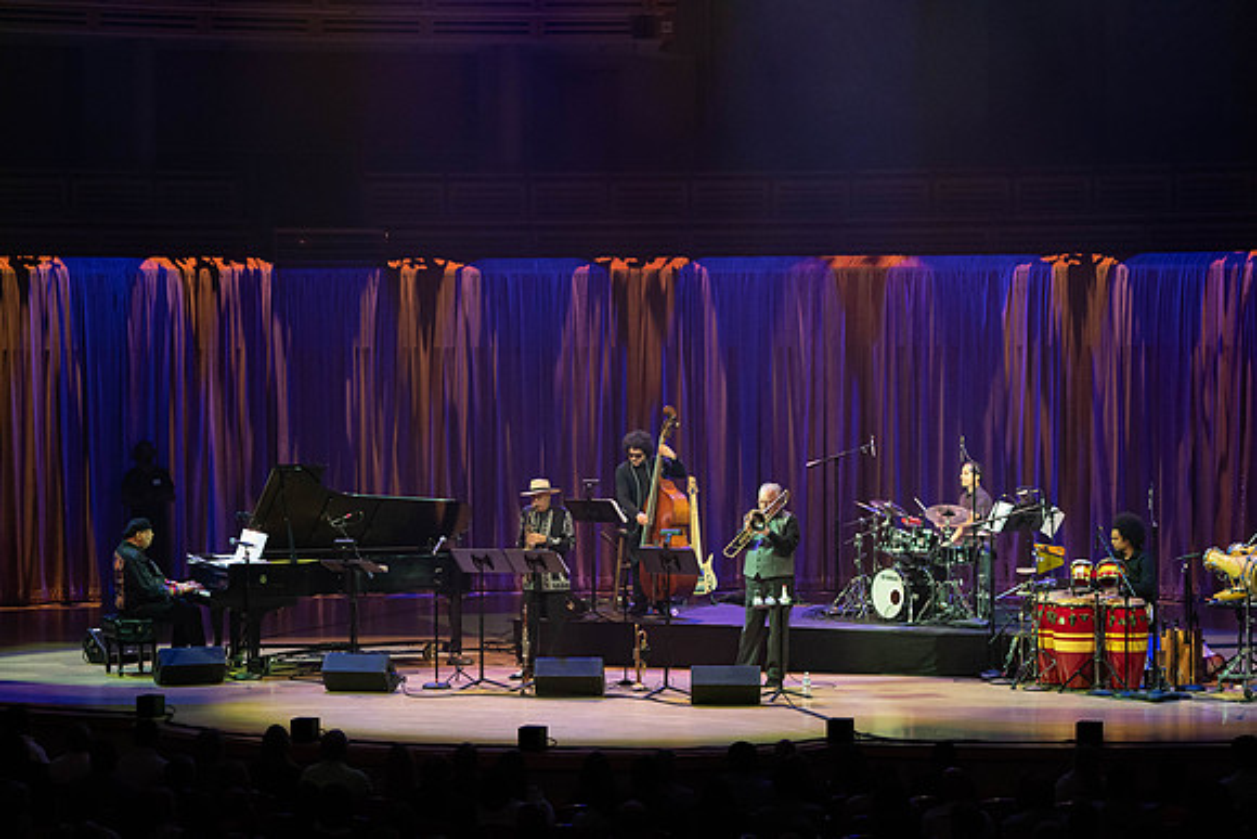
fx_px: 3492
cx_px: 628
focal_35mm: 100
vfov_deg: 13.7
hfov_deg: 20.4
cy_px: 420
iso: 3200
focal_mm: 100
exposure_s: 1/200
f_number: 5.6
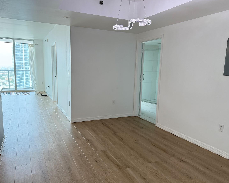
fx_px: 176
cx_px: 108
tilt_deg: -7.8
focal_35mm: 26
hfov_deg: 66.0
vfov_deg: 54.9
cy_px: 94
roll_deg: -1.4
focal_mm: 6.76
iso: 250
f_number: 1.78
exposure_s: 1/120
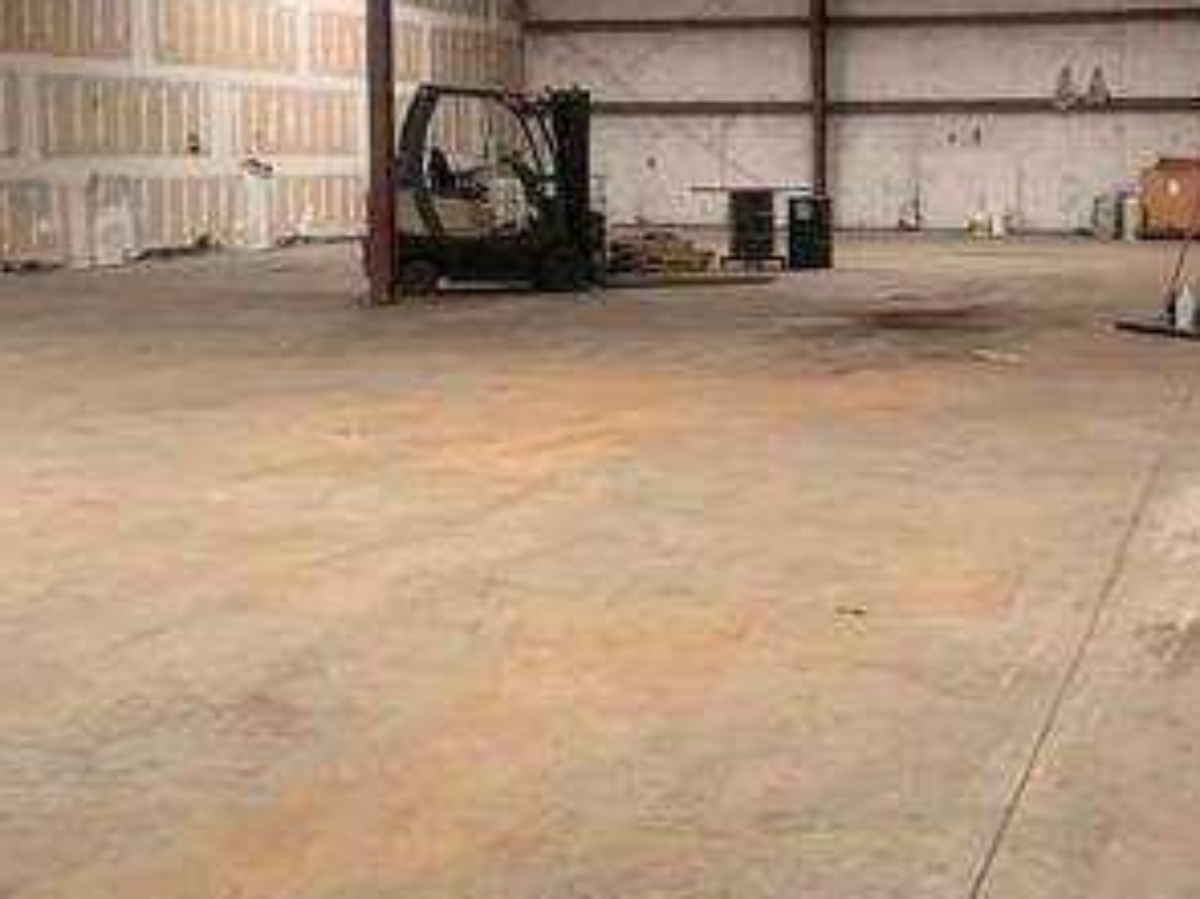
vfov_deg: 30.6
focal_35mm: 47
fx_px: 1629
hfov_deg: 39.9
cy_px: 277
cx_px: 812
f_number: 1.8
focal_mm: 4.25
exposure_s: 1/41
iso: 400
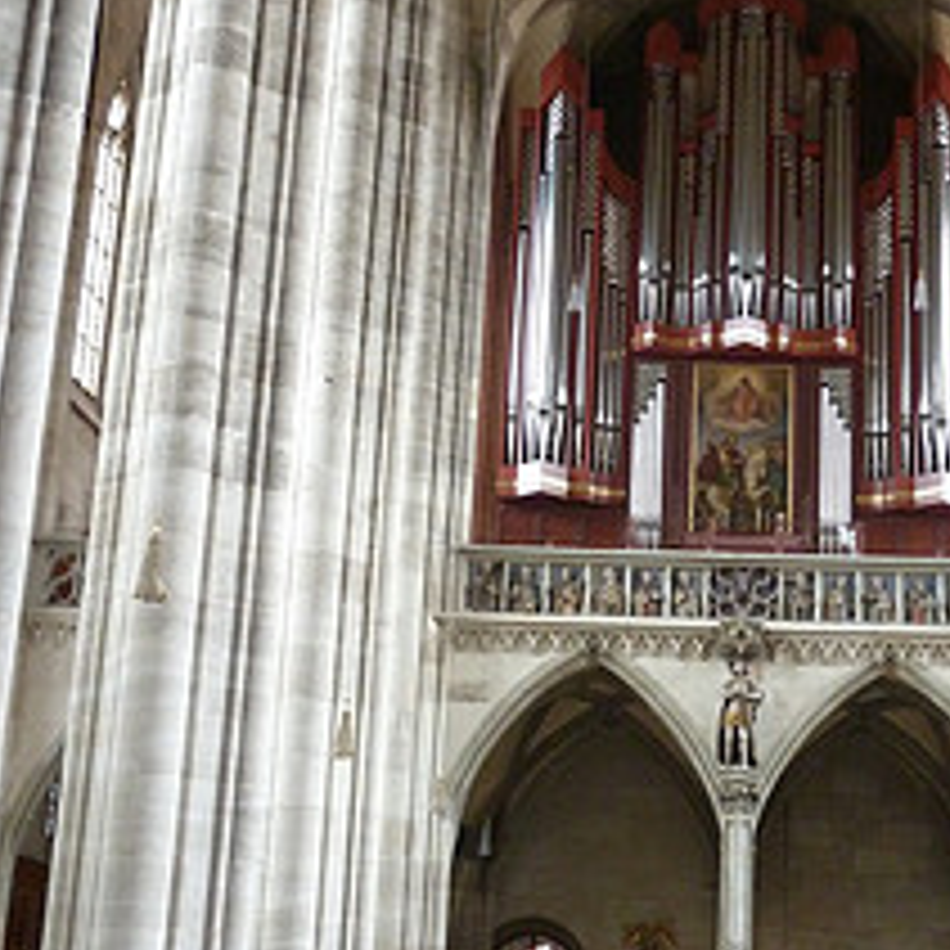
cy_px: 392
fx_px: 2049
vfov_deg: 26.1
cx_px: 682
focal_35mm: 66
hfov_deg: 25.9
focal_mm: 5.7
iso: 400
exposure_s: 1/15
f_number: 3.5
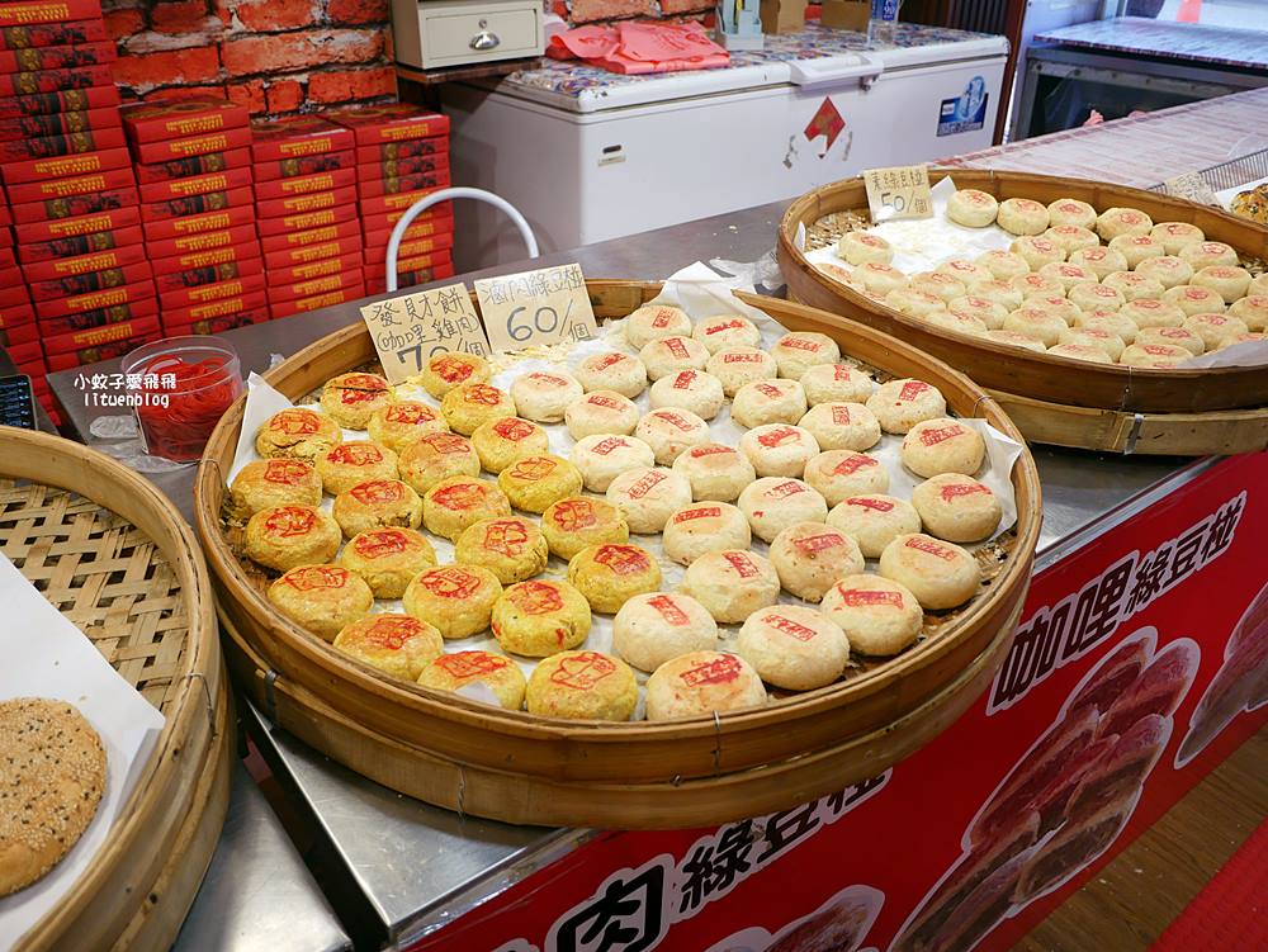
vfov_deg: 49.8
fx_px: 1026
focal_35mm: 28
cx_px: 634
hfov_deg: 63.4
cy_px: 476
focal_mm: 14
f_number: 2.5
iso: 200
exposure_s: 1/80
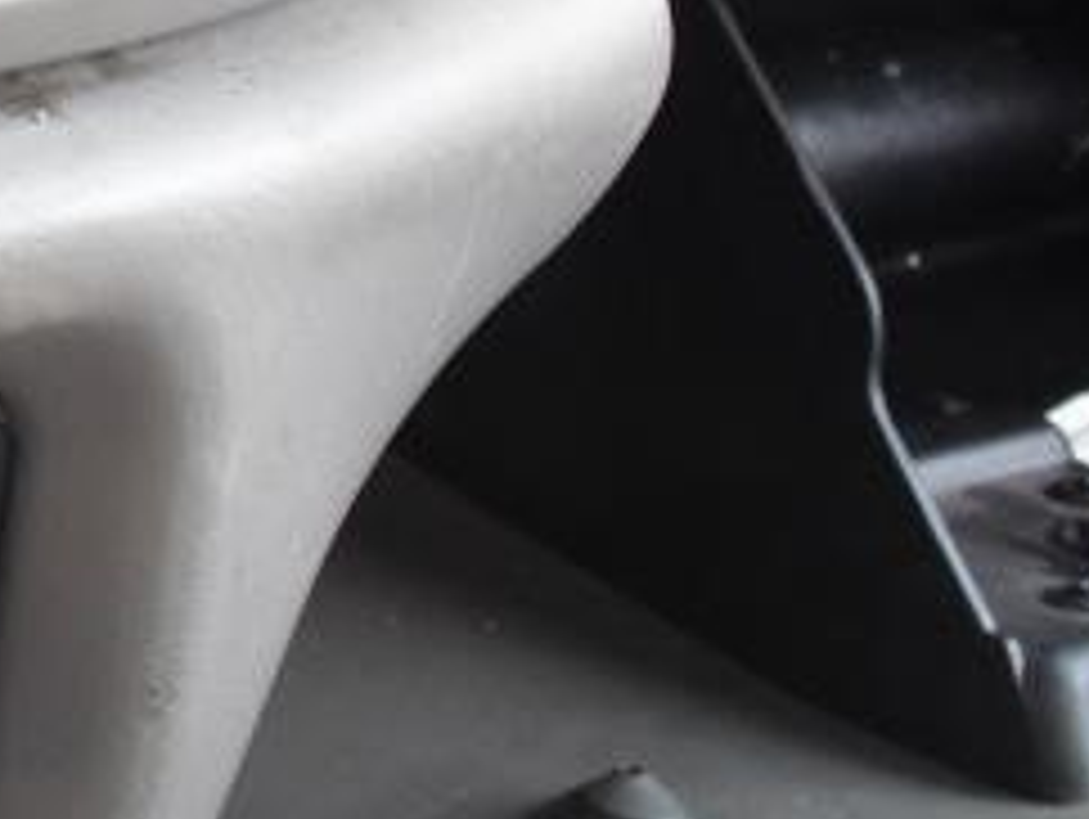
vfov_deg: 12.3
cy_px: -99
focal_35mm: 119
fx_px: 3747
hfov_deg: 15.2
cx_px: -576
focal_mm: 6.3
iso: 160
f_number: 3.1
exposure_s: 1/100
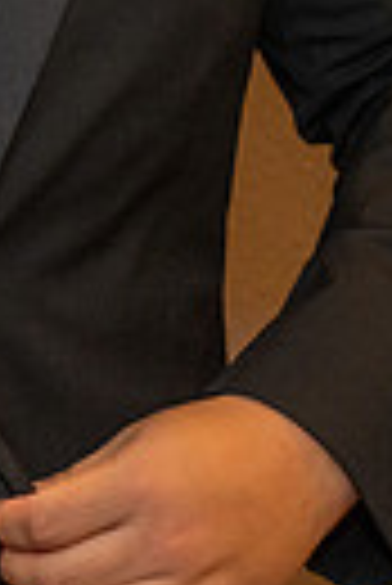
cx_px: -222
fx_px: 3812
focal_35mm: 234
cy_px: -288
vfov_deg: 8.6
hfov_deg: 5.8
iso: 640
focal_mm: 45
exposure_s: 1/160
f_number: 4
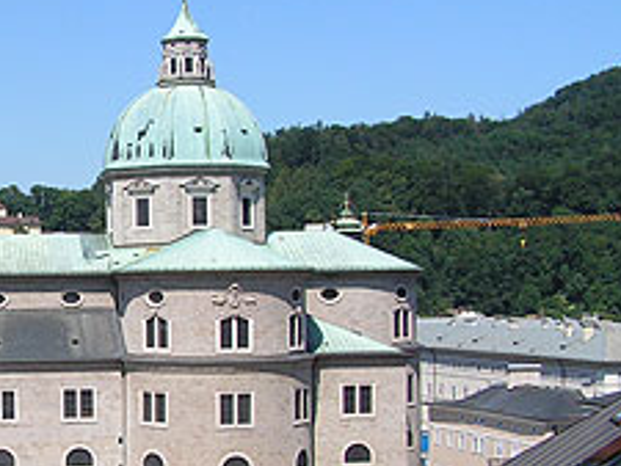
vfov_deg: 19.4
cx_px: 19
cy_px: 273
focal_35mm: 76
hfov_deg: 24.6
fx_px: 1364
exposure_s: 1/400
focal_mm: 6.3
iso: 50
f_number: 5.6
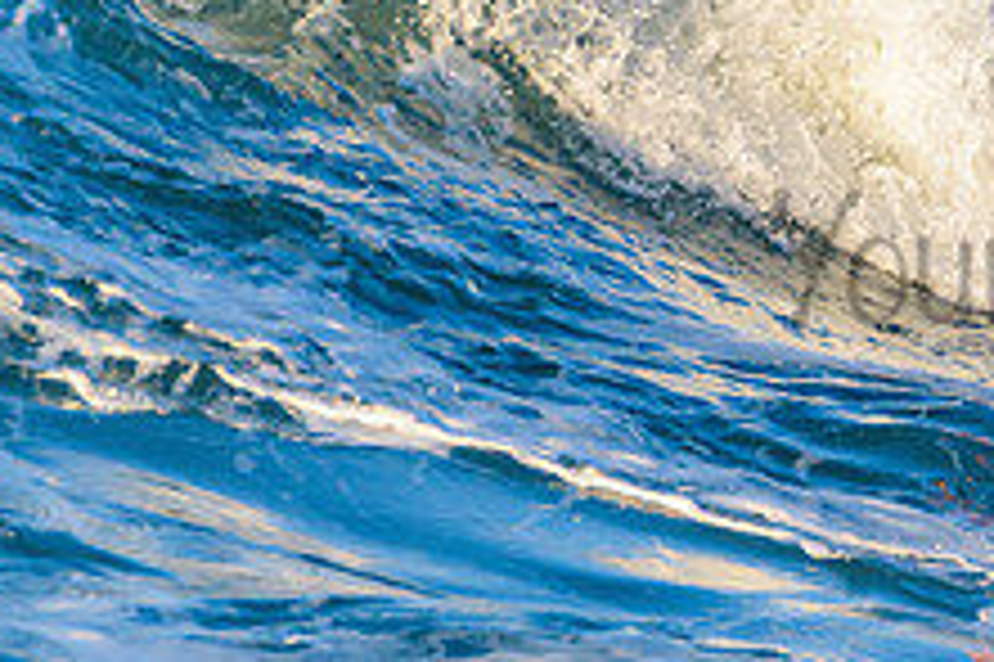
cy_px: 218
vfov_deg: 0.9
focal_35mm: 1599
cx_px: 1237
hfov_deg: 1.3
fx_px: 44116
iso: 360
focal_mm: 500
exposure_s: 1/2000
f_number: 5.6
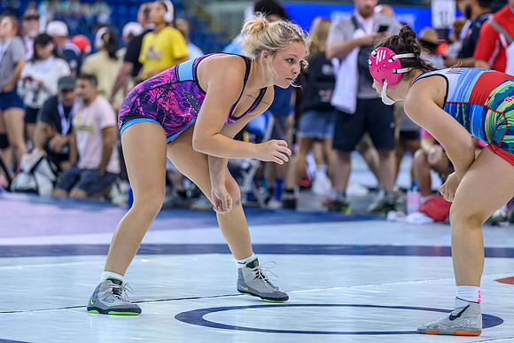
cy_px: 167
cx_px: 284
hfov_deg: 12.9
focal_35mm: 159
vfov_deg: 8.6
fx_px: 2269
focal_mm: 115
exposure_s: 1/800
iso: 2500
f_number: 2.8
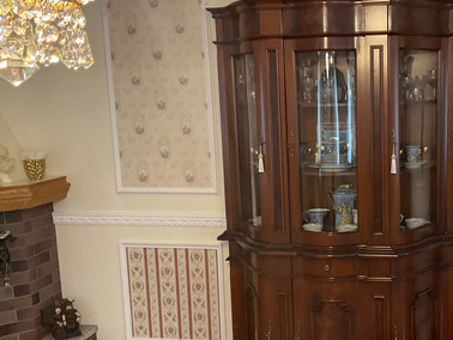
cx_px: 337
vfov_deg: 31.5
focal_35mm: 46
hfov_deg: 40.1
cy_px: 184
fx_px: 602
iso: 200
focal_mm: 3
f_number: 1.8
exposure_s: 1/60
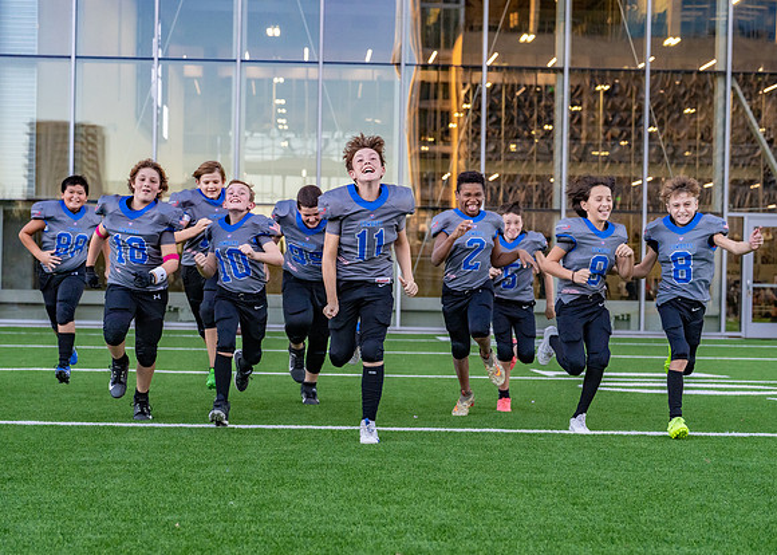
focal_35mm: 59
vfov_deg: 24.0
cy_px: 301
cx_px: 318
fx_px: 1307
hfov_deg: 33.0
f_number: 3.2
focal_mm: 50
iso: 2500
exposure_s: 1/1250
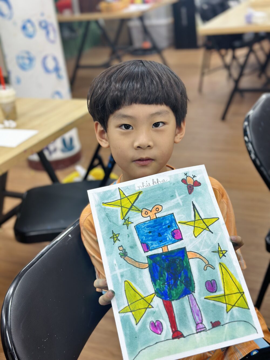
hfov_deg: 30.3
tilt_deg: -24.2
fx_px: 499
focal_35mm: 48
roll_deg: +6.7
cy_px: 180
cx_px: 135
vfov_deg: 39.7
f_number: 1.78
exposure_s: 1/146
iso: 64
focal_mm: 6.86
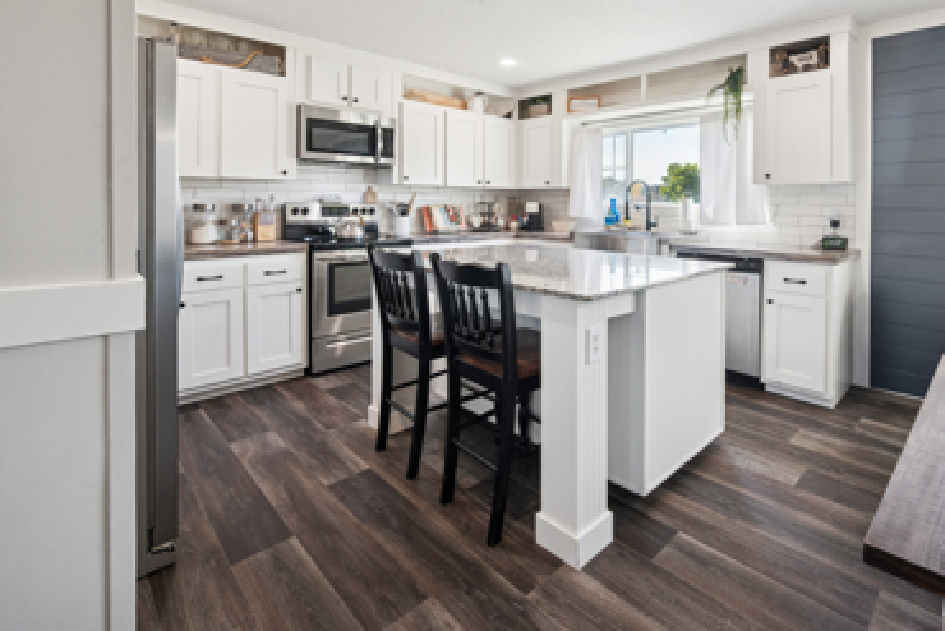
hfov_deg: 92.4
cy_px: 258
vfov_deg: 69.9
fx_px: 446
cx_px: 550
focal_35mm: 17
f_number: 9
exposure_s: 1/30
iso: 400
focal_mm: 14
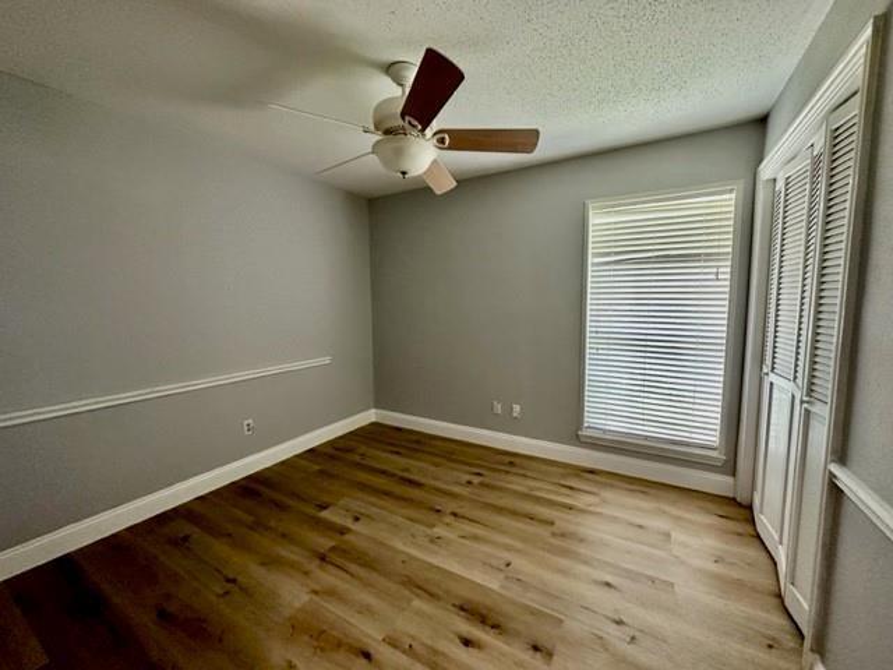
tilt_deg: -5.6
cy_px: 335
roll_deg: +1.2
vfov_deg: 85.7
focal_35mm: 14
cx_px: 446
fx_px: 361
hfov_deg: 102.1
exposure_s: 1/60
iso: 640
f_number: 2.2
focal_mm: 2.22
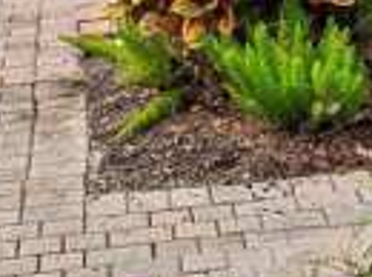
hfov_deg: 13.8
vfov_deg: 9.3
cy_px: -386
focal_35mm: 142
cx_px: 332
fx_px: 1523
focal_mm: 16
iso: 250
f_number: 8
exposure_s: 1/100
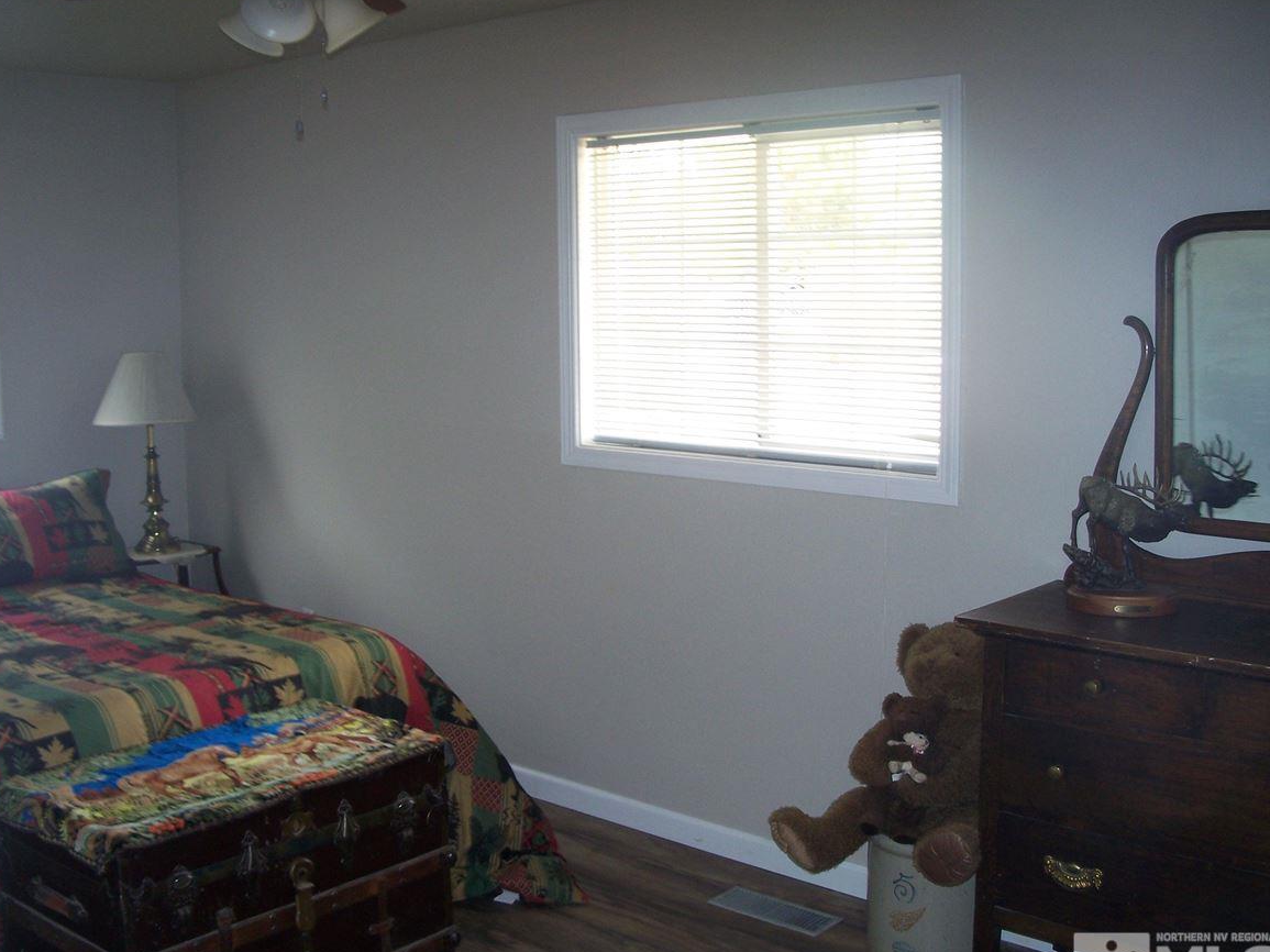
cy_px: 465
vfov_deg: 35.1
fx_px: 1504
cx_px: 584
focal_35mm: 41
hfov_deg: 45.7
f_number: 2.8
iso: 125
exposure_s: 1/60
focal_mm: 7.8
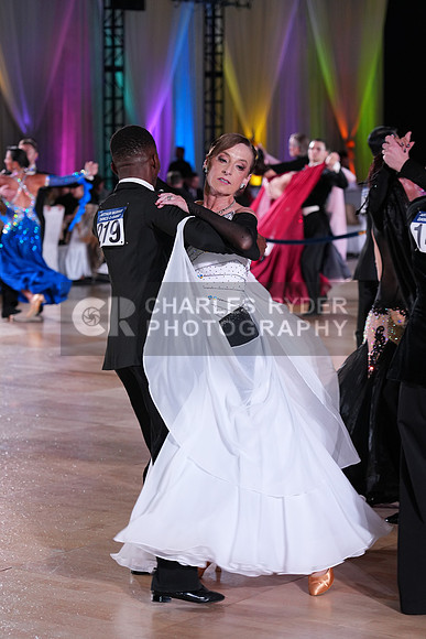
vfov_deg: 20.8
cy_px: 320
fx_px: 1738
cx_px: 213
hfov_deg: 14.0
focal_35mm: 98
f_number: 4
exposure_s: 1/250
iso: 1600
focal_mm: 98
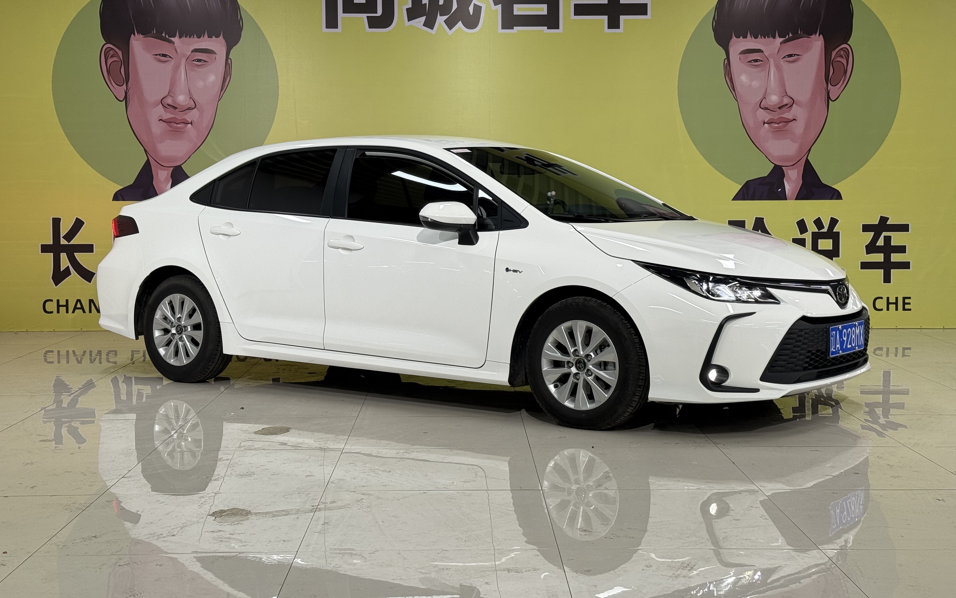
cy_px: 245
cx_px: 477
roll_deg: +0.2
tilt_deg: -2.2
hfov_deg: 39.6
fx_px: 1329
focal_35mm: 51
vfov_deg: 25.3
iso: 64
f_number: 1.78
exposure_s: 1/100
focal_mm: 6.76
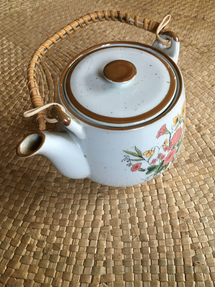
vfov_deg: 55.3
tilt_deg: -54.2
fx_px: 273
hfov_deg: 42.9
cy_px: 137
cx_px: 114
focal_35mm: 33
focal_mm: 4.15
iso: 160
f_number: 2.2
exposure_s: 1/33
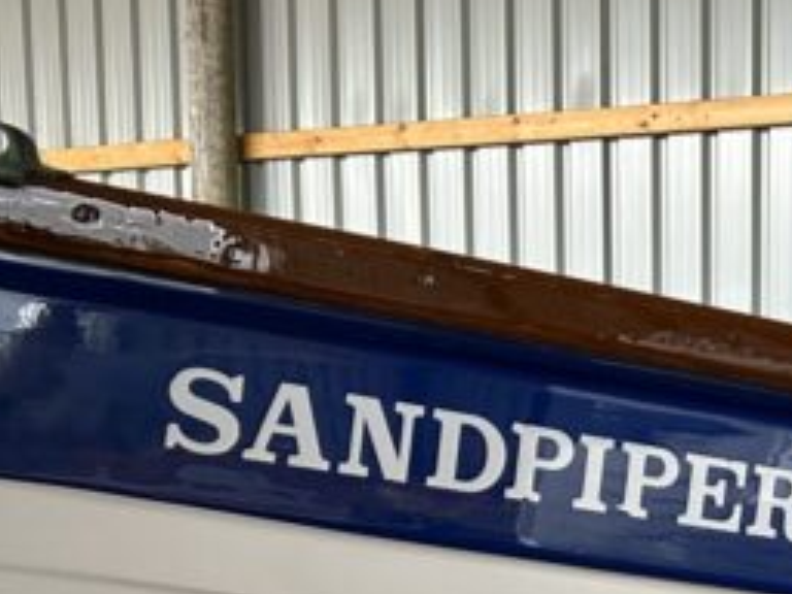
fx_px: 1785
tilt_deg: -7.2
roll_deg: -0.2
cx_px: 789
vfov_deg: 18.2
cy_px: 665
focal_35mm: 78
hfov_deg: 23.9
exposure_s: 1/60
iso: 400
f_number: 1.5
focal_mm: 5.7
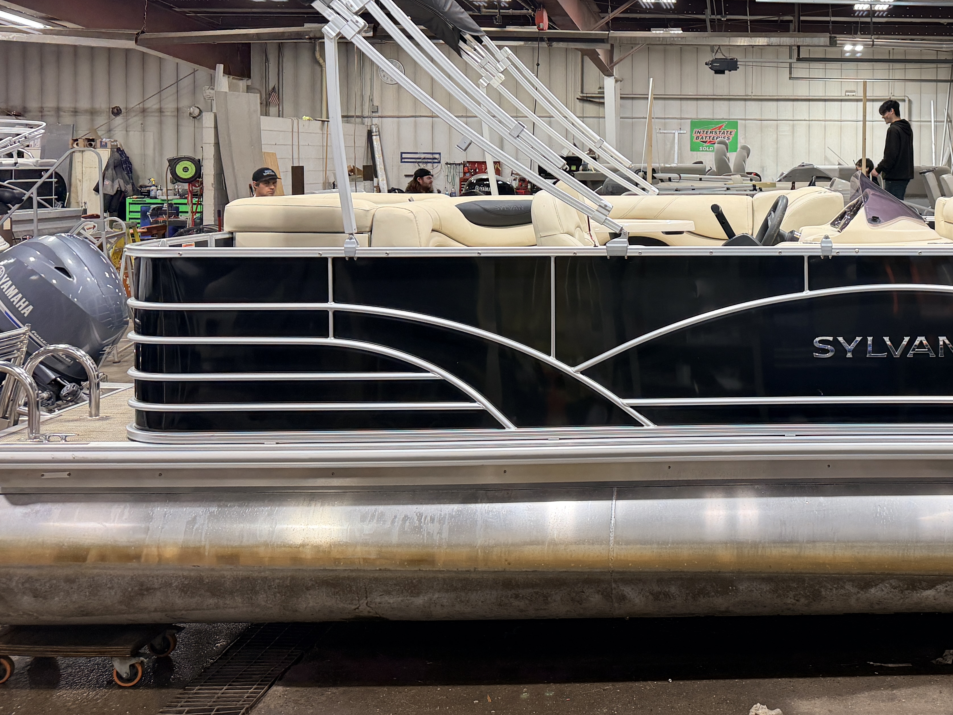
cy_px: 182
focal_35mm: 41
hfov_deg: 43.3
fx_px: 1129
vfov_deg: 34.4
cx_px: 786
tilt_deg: -0.9
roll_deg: +1.4
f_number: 1.78
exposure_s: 1/120
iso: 200
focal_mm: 6.76
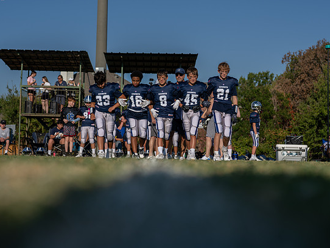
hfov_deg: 27.8
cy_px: 121
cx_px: 174
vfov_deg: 21.0
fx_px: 668
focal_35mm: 70
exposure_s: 1/5000
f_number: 2.2
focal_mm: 50
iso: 100
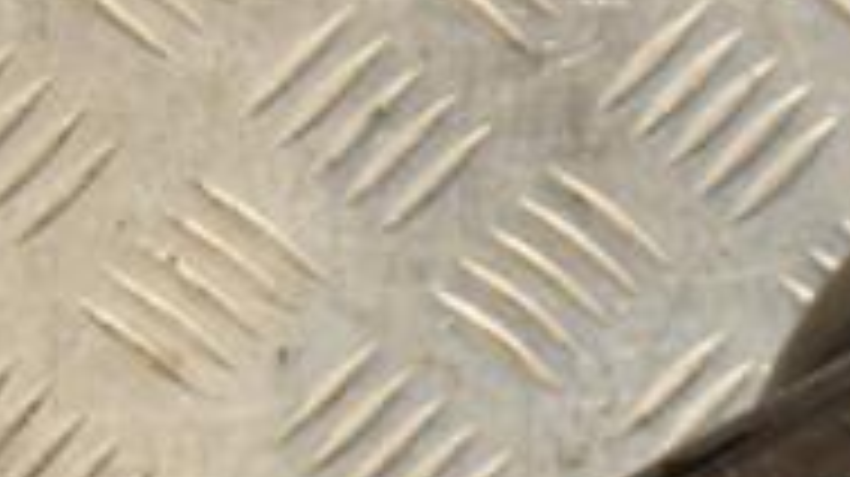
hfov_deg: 6.9
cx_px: 1264
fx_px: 6982
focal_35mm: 310
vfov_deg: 3.9
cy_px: 724
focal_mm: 62
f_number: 5.3
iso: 800
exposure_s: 1/100
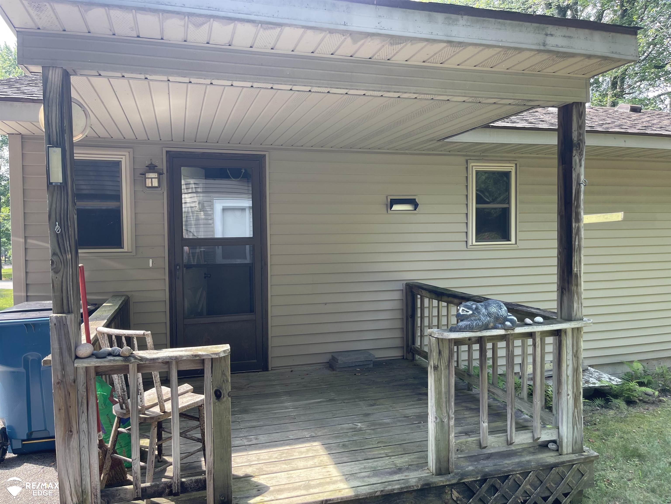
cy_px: 252
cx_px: 336
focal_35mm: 25
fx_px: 485
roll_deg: -0.5
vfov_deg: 54.9
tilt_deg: -3.0
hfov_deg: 69.4
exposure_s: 1/256
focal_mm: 5.1
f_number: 1.6
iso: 32
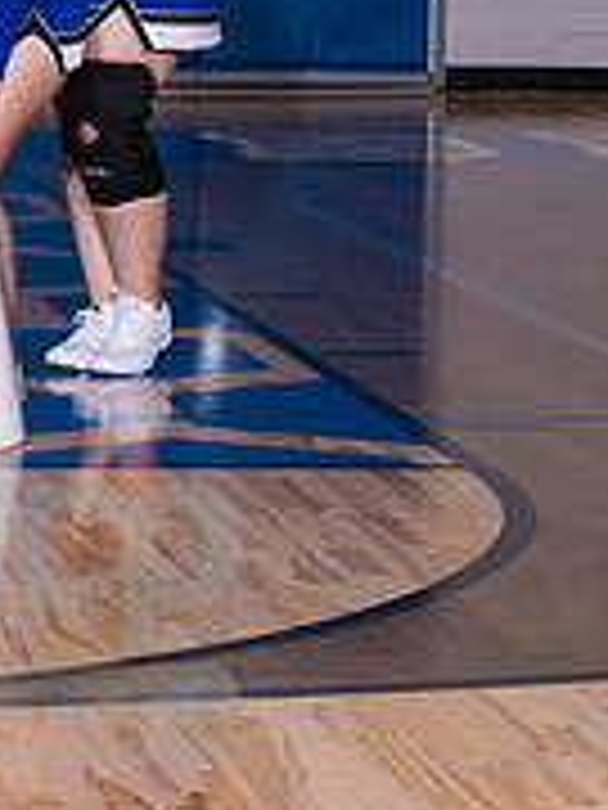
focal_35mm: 170
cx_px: -566
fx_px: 3981
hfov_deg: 8.3
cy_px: -21
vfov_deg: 11.5
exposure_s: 1/250
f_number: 7.1
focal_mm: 38
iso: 320
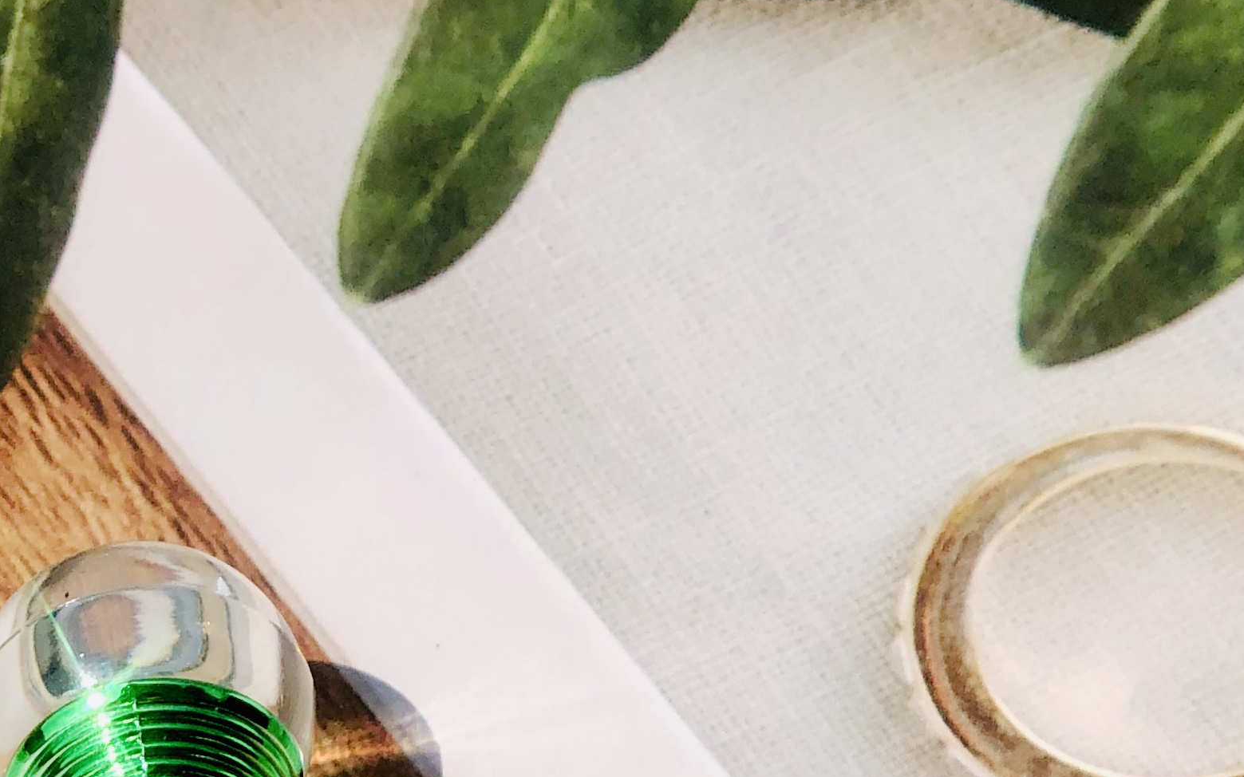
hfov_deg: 16.6
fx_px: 4271
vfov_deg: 10.4
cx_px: 580
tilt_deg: -47.8
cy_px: 651
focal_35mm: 126
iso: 16
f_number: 2.4
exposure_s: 1/1946
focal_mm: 6
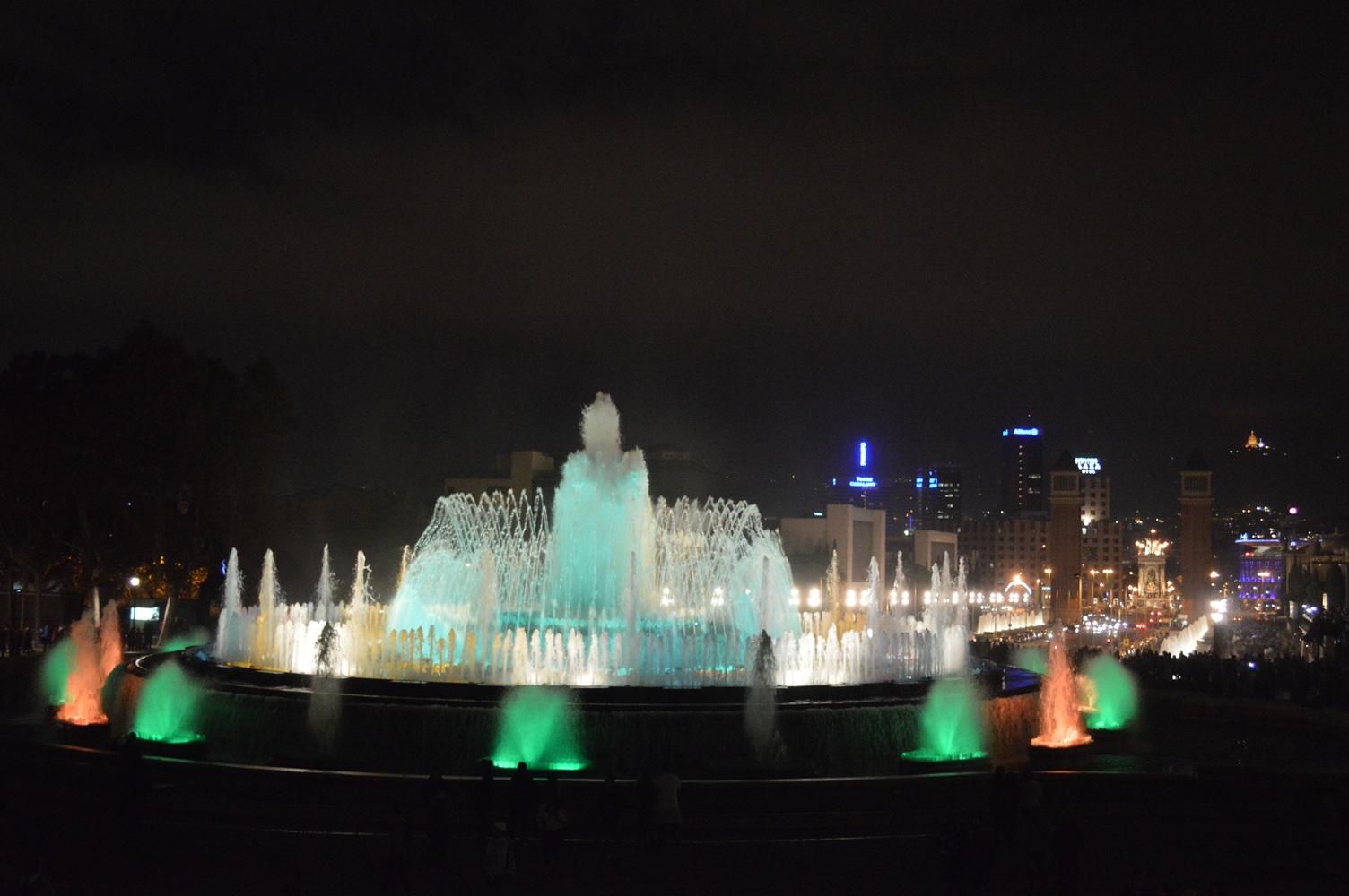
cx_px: 674
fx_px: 1460
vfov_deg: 34.1
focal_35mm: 39
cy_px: 448
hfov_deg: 49.6
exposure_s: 1/40
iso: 3600
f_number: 4.2
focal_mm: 26
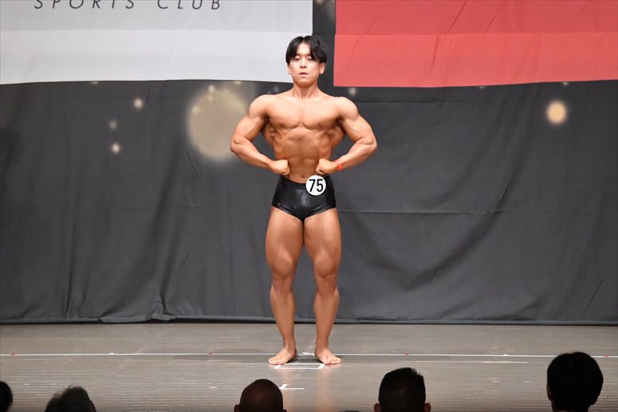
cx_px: 309
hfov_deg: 10.2
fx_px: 3466
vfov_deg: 6.8
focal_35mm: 202
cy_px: 206
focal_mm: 135
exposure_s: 1/400
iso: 8000
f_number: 5.6
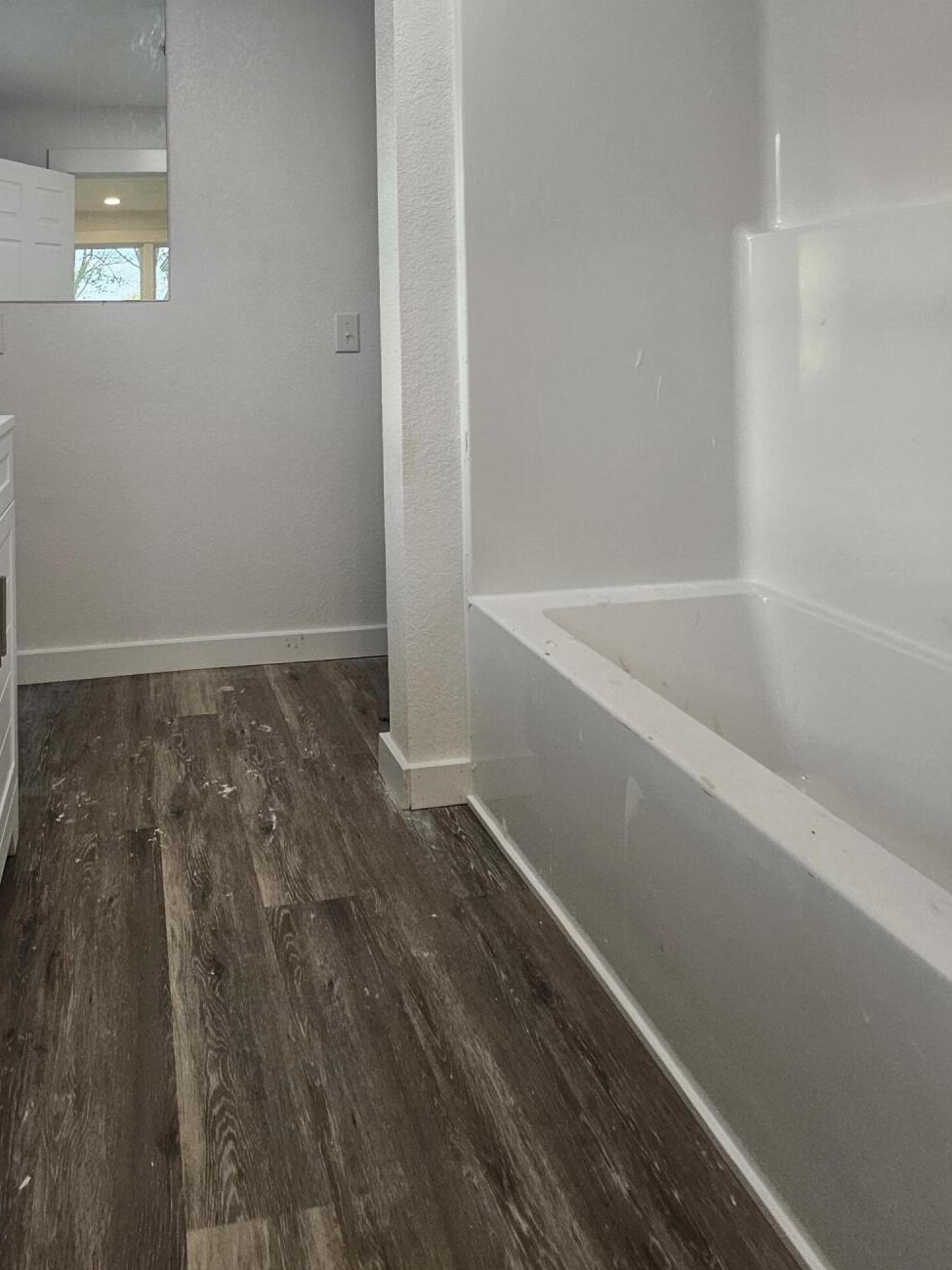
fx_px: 733
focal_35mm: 20
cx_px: 245
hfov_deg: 62.4
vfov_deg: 76.3
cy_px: 333
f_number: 2.2
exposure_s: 1/60
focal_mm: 1.74
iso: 64
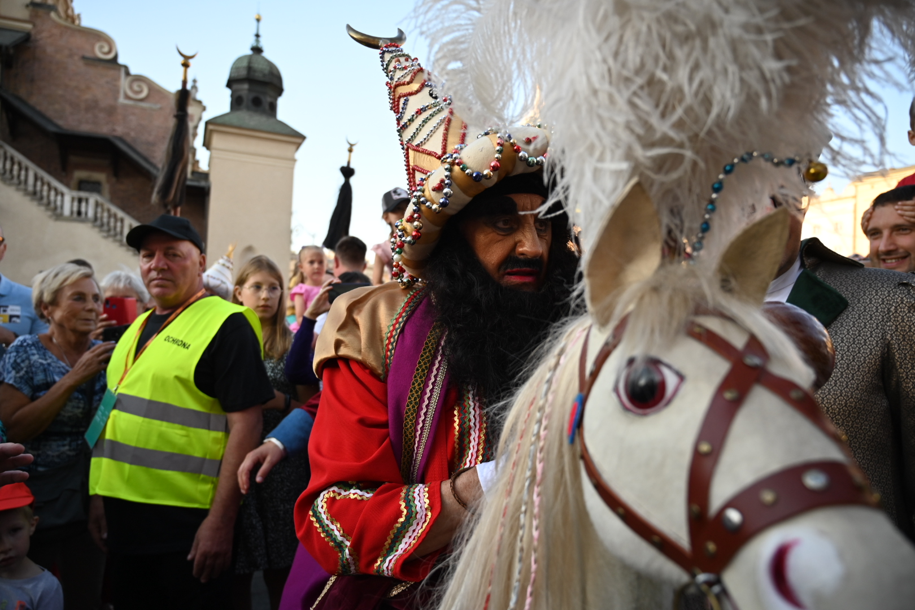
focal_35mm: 24
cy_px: 305
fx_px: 610
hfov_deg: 73.7
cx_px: 458
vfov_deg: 53.1
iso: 640
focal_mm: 24
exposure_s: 1/640
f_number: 4
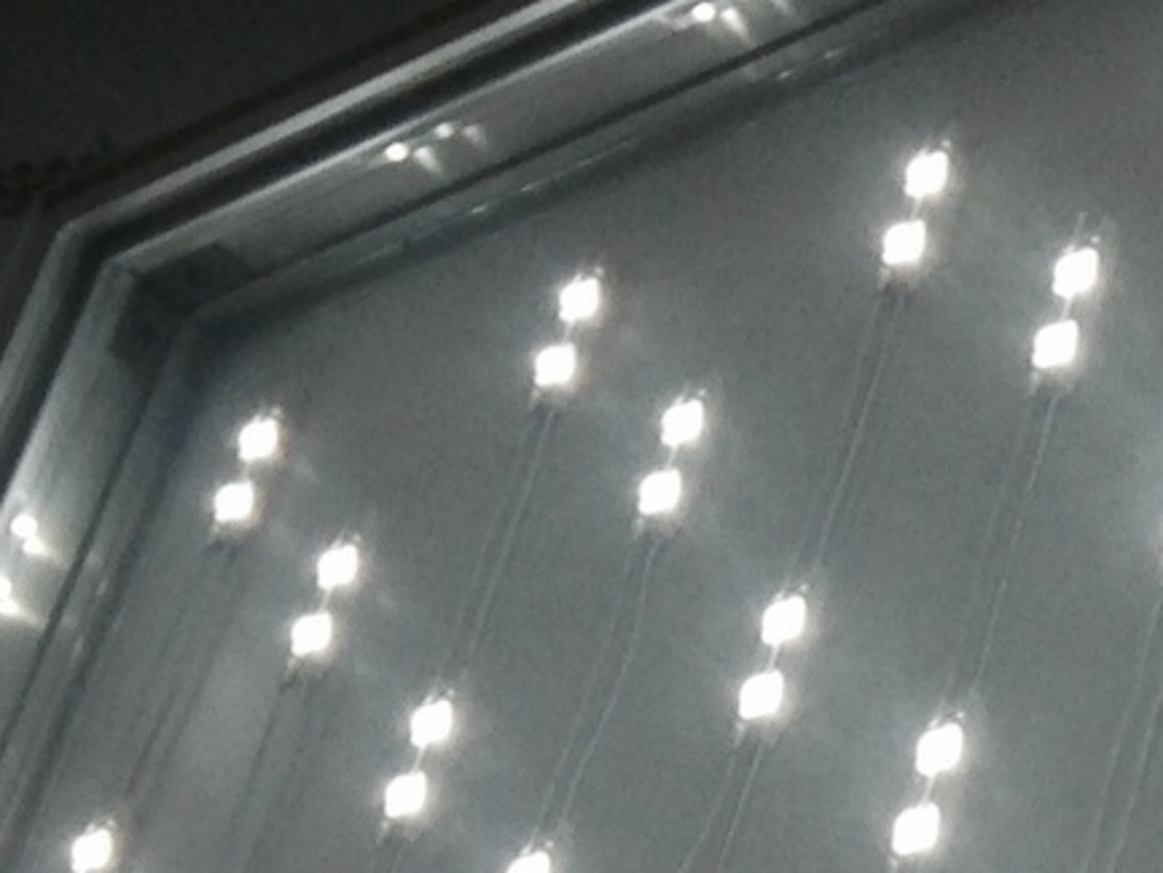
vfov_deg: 9.2
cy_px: 1378
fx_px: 5243
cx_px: 2031
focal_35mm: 156
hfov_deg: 11.8
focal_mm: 4.12
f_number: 2.4
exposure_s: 1/238
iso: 50
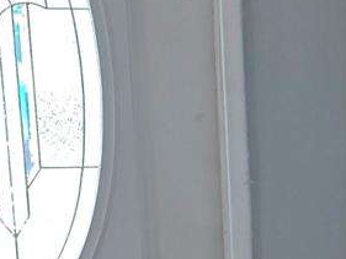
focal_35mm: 131
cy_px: 297
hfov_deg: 14.5
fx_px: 1310
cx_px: 428
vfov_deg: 11.1
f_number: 1.7
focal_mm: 6.3
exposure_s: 1/60.2
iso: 20
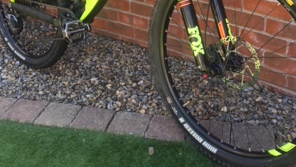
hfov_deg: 45.5
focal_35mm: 45
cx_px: 148
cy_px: 39
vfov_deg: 26.2
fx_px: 353
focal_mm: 4.15
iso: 32
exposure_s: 1/100
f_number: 2.2
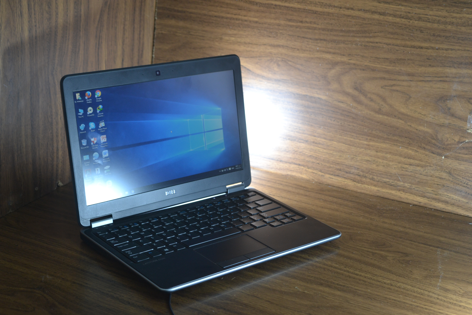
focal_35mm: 63
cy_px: 158
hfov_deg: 31.9
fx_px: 826
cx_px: 236
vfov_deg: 21.6
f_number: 5
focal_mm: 42
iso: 400
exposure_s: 1/25
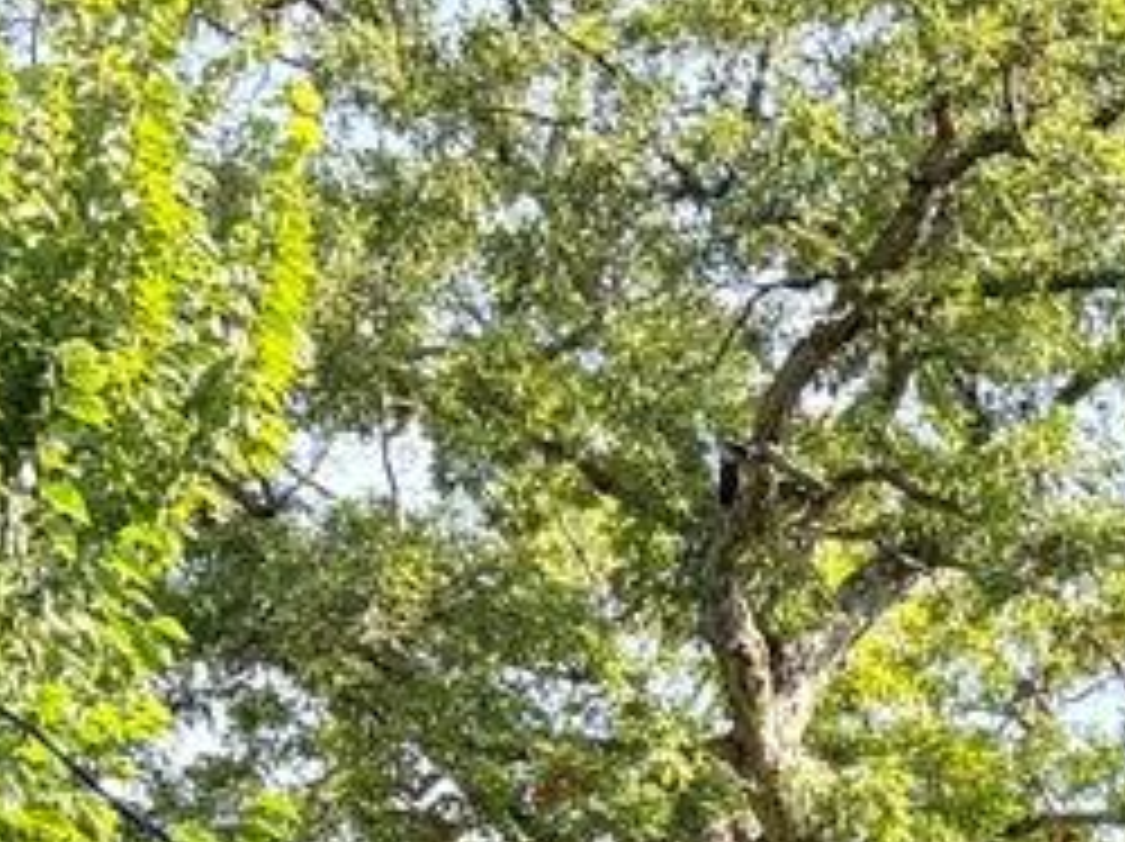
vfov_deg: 9.3
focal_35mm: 142
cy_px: 2008
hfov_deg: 12.8
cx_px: 1964
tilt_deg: +4.2
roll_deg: +0.3
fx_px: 4610
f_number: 1.6
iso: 64
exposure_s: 1/459
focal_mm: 5.96
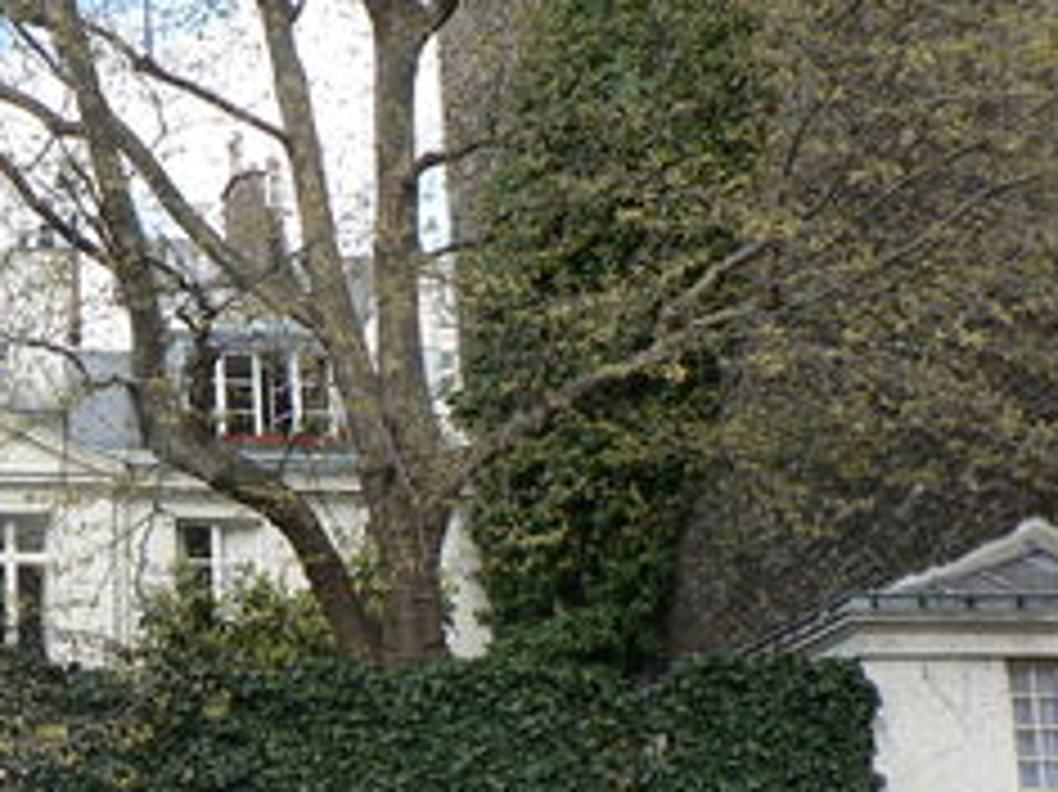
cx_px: -41
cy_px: 644
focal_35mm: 73
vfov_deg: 19.9
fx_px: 2230
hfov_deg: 25.2
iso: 100
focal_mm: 6
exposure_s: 1/400
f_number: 3.2
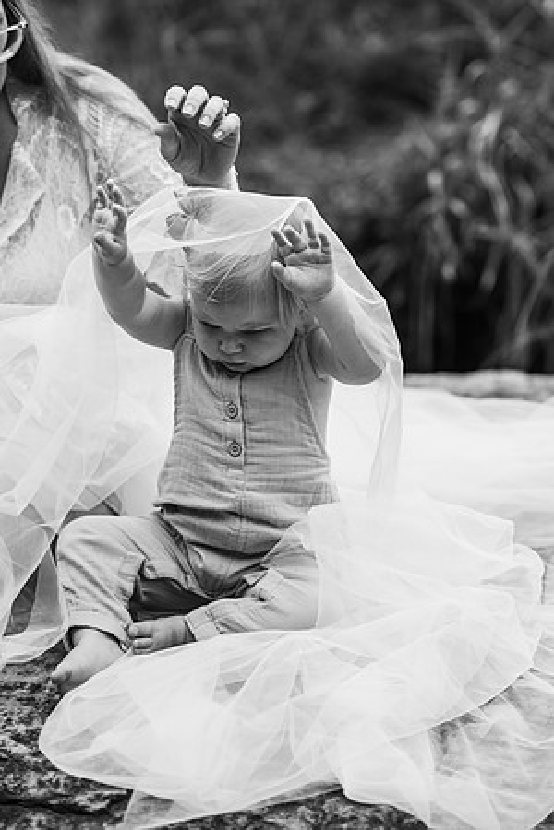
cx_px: 277
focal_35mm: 85
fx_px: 1962
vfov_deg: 23.9
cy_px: 415
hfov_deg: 16.1
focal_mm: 85
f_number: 2.8
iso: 500
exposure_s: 1/1600
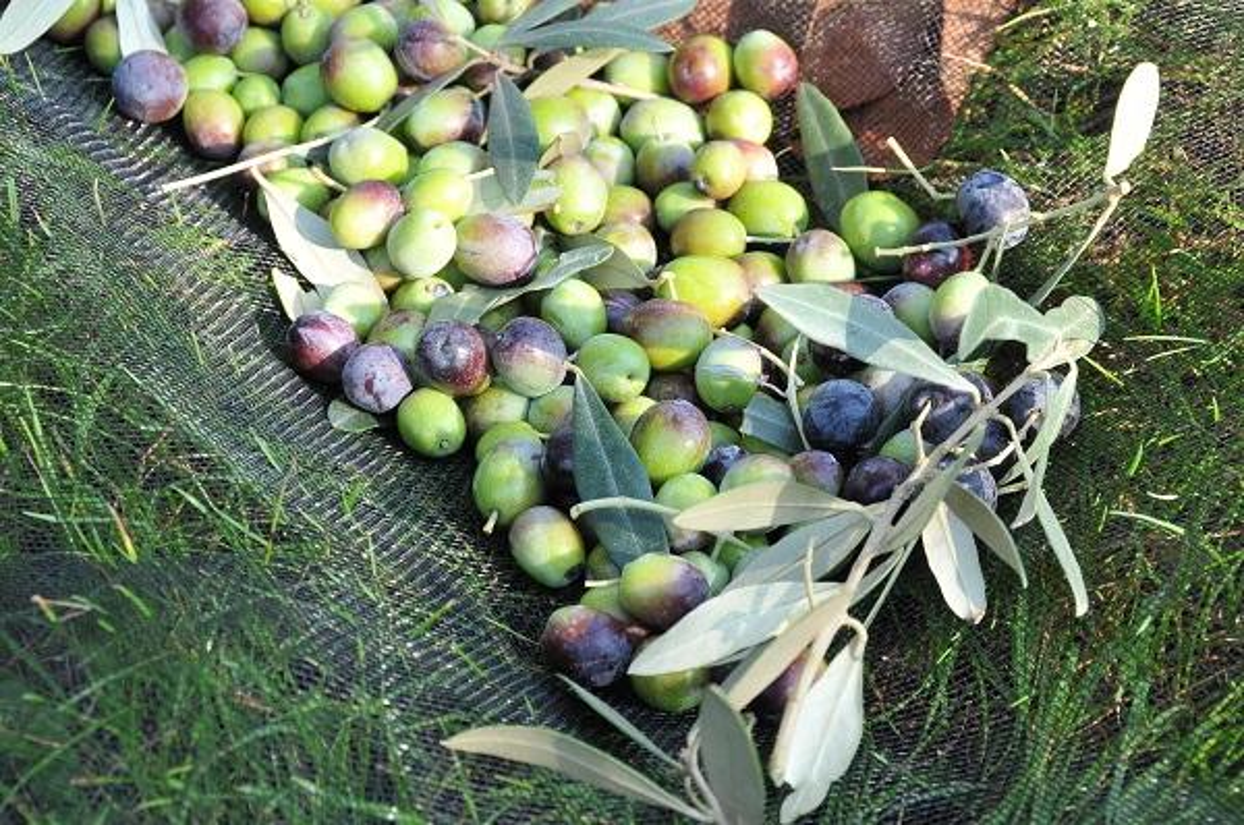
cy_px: 412
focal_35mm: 105
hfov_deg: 19.5
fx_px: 3622
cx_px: 622
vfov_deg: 13.0
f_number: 13
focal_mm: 70
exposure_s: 1/80
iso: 400
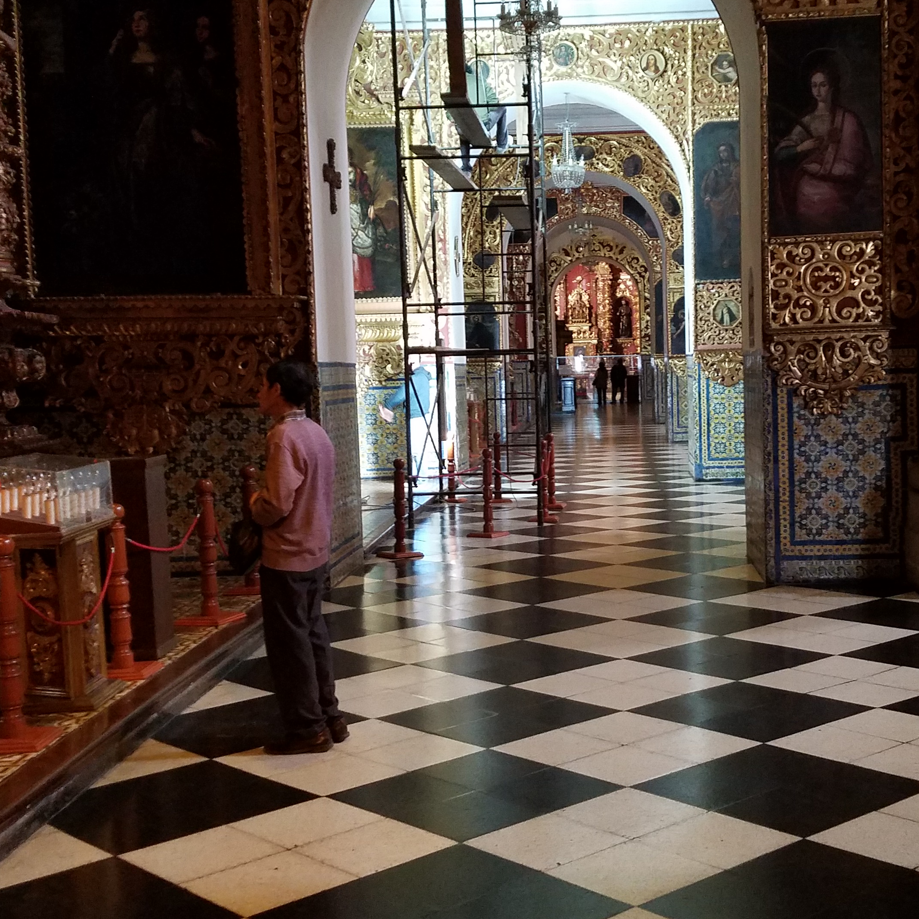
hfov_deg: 52.1
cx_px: 564
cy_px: 457
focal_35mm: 31
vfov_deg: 52.5
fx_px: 931
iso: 200
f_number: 1.7
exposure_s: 1/11
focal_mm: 4.2
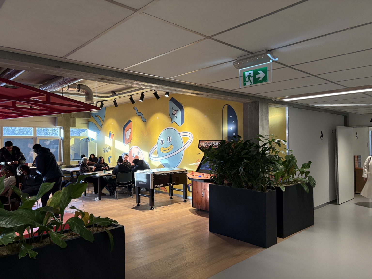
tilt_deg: +1.4
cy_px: 140
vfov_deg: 53.1
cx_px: 186
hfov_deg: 67.3
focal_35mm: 26
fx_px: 279
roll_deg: +1.3
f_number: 1.6
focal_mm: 5.96
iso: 125
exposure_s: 1/100
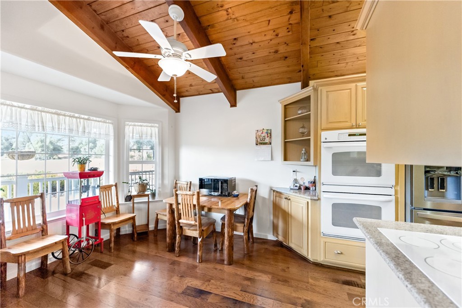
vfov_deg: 78.9
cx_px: 231
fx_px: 187
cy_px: 154
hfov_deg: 101.9
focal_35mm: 15
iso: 1250
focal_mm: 14.6
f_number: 2.8
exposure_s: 1/160
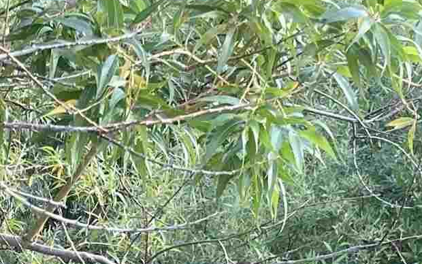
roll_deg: -1.1
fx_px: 1691
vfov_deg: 8.6
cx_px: -22
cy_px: 480
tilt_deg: -5.0
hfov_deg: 14.0
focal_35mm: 147
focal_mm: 3.99
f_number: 1.8
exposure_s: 1/121
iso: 64
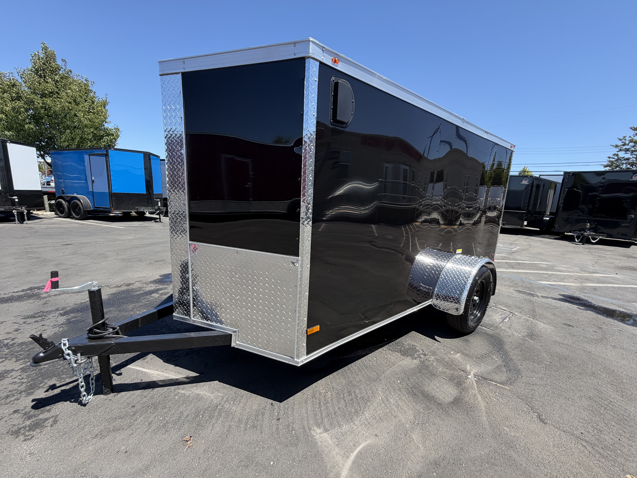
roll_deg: -3.0
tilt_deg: -8.6
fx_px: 258
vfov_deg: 85.7
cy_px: 239
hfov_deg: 102.1
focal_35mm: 14
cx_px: 318
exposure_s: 1/651
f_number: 2.2
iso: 40
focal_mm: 2.22
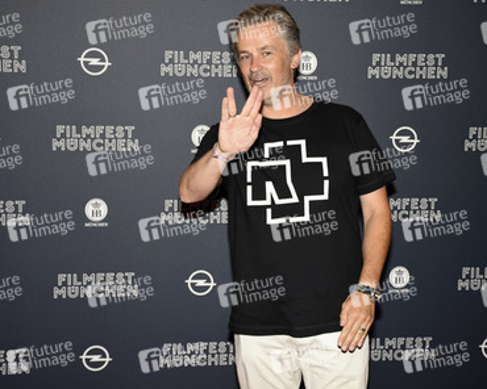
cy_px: 193
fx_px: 1038
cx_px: 269
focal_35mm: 72
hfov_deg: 26.4
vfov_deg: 21.3
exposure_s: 1/160
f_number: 4.5
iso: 160
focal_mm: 42
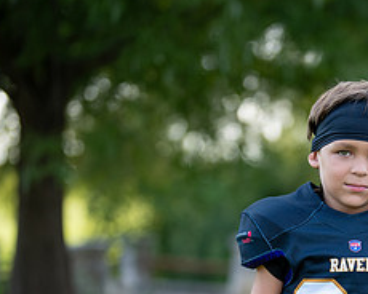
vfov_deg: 12.0
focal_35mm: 127
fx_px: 1383
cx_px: 361
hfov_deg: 14.9
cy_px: 297
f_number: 1.2
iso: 100
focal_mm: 50
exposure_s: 1/1000
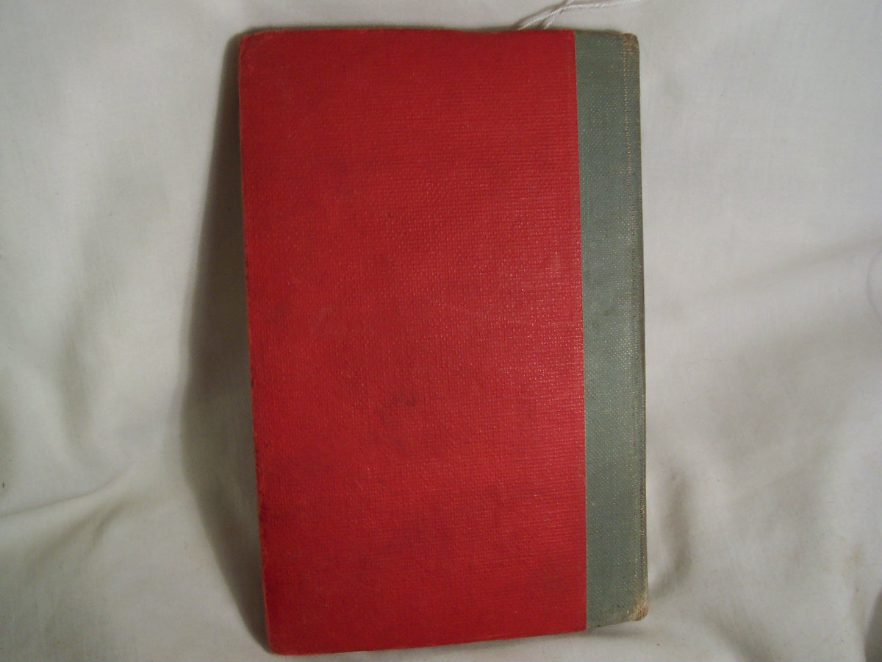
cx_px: 441
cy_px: 331
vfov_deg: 38.7
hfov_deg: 50.1
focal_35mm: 37
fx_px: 943
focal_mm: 5.6
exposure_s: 1/60
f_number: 2.8
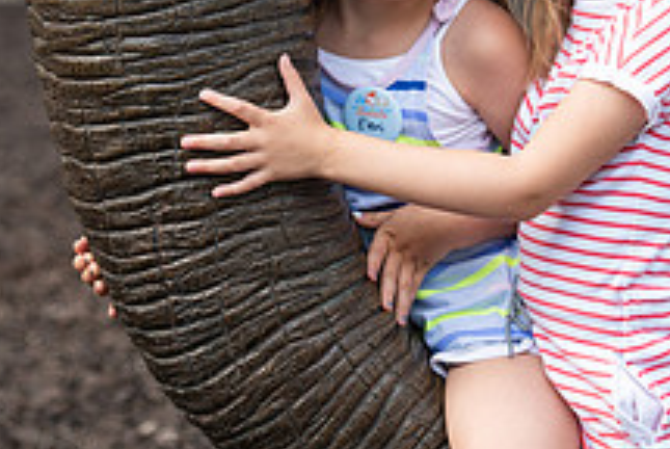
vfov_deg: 4.9
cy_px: 8
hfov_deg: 7.3
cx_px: 355
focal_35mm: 283
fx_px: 5274
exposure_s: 1/640
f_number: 4
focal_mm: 105
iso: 250
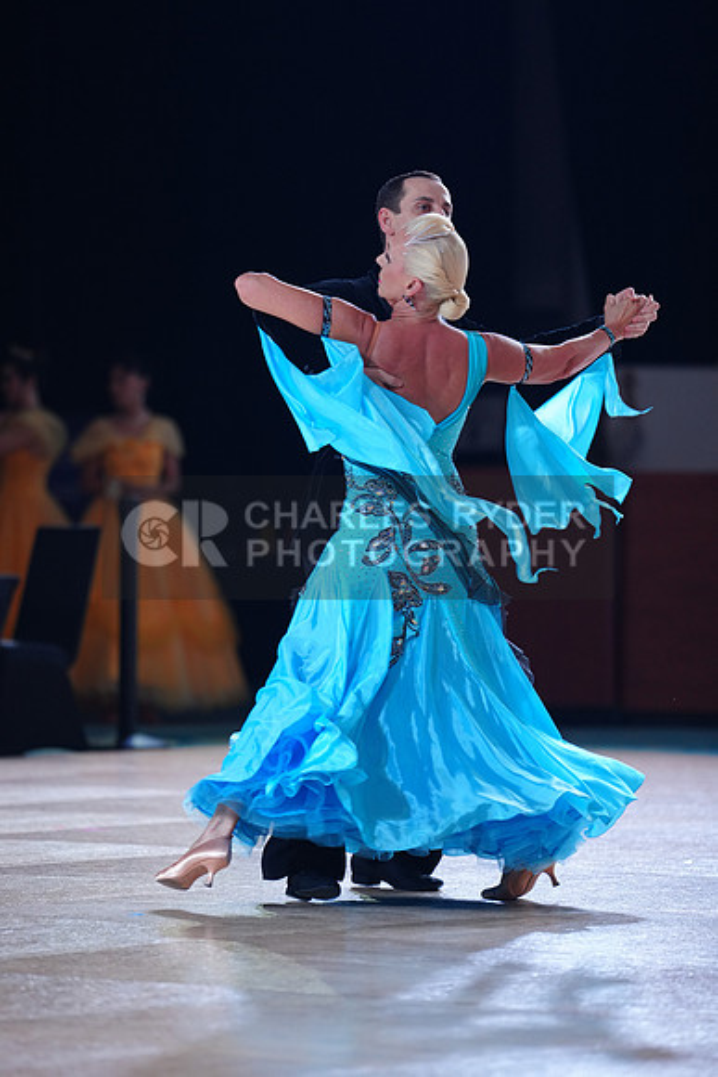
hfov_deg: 6.9
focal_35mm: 200
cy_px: 538
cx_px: 359
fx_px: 5979
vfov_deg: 10.3
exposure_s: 1/500
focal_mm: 200
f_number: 2.8
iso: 800
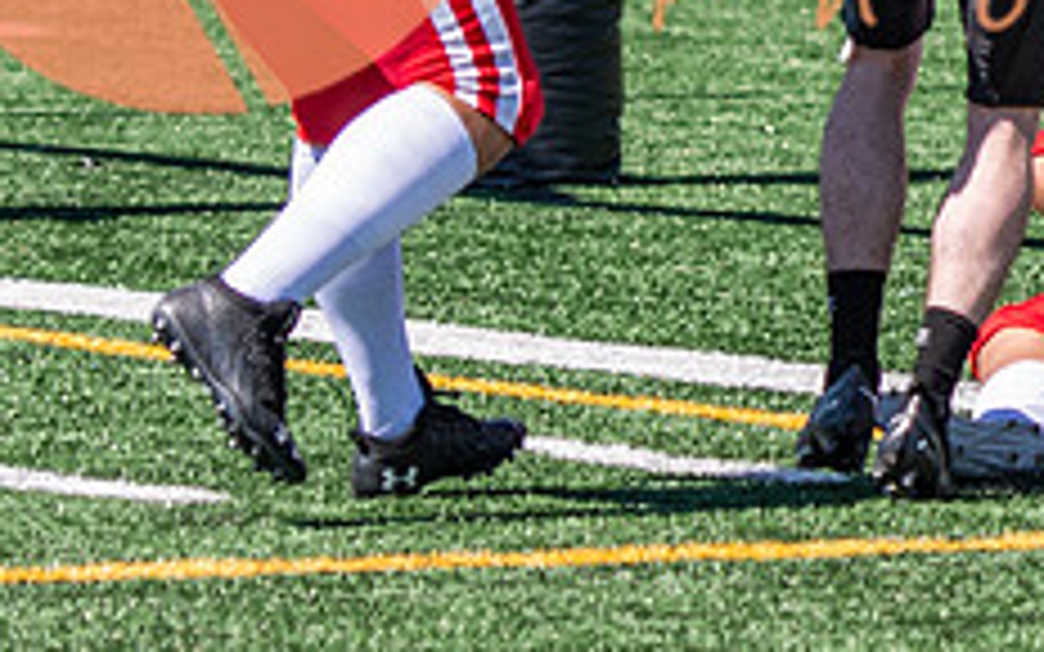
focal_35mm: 673
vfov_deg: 2.0
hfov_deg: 3.1
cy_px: -290
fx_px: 19148
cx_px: 1731
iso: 160
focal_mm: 105
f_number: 2.8
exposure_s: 1/2000
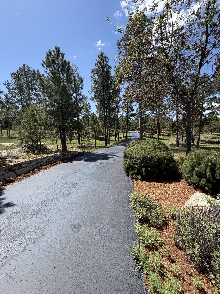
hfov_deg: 85.7
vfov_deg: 102.1
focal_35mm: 14
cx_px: 110
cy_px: 147
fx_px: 119
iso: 40
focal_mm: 2.22
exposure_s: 1/770
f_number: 2.2
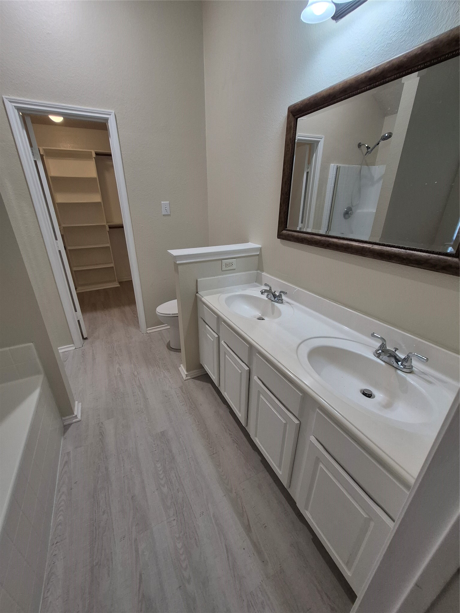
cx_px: 230
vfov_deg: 106.2
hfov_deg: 89.9
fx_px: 230
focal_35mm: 13
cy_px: 306
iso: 160
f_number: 2.2
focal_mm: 1.74
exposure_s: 1/60
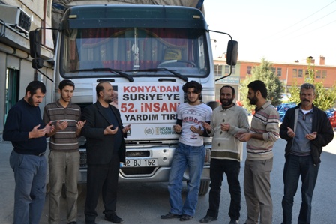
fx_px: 448
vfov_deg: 28.1
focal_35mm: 48
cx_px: 168
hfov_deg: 41.1
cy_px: 112
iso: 400
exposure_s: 1/250
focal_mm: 32
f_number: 8
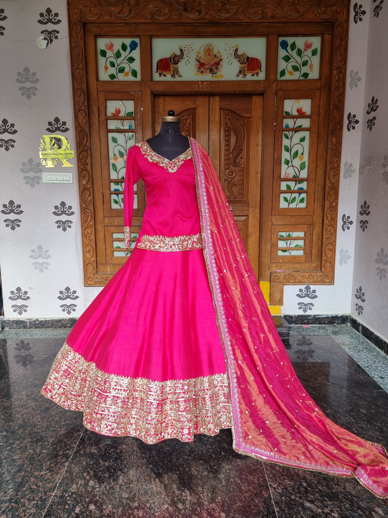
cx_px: 194
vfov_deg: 71.6
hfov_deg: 56.8
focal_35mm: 24
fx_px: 359
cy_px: 259
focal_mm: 6.7
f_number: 1.8
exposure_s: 1/100
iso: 50
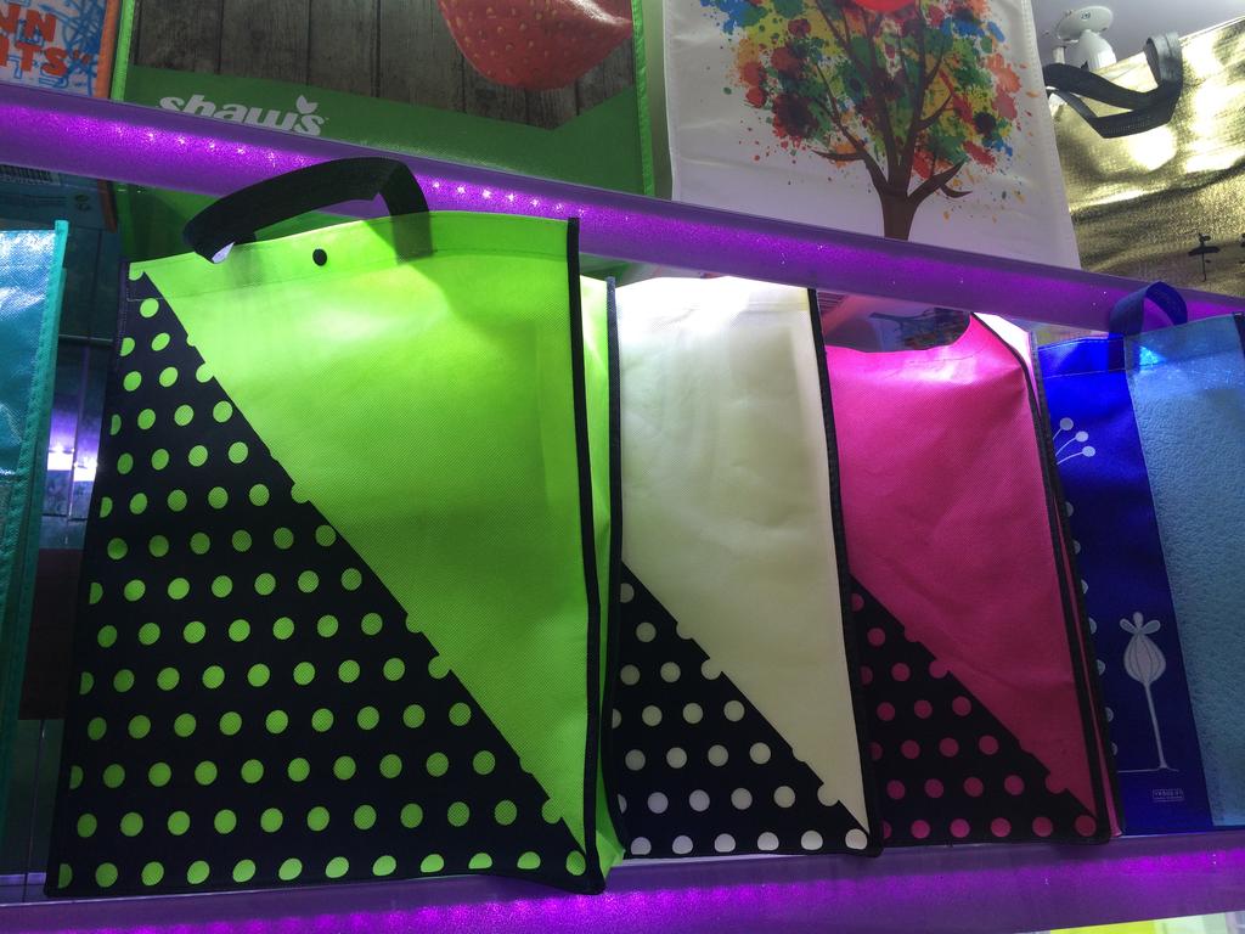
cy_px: 467
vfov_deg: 46.8
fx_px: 1079
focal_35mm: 30
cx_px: 622
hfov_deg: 60.0
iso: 50
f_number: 2.2
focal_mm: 4.12
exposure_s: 1/50
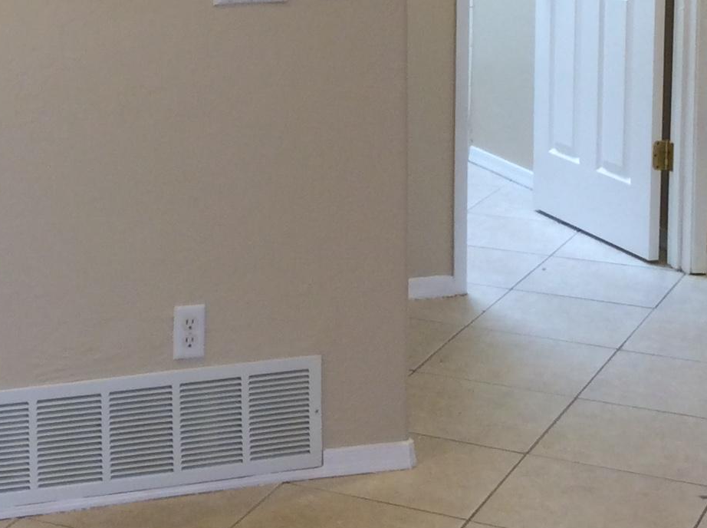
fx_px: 1835
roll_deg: +2.1
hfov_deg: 21.5
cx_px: 112
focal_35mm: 90
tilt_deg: -8.1
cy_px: 18
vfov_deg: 16.1
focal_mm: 3.3
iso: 50
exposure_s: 1/24
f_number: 2.4
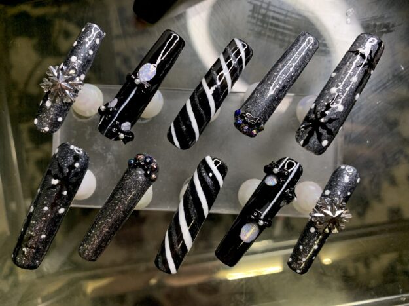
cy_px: 153
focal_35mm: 26
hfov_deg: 67.4
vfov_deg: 53.0
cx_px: 204
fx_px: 307
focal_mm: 4.25
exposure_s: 1/60
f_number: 1.8
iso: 320
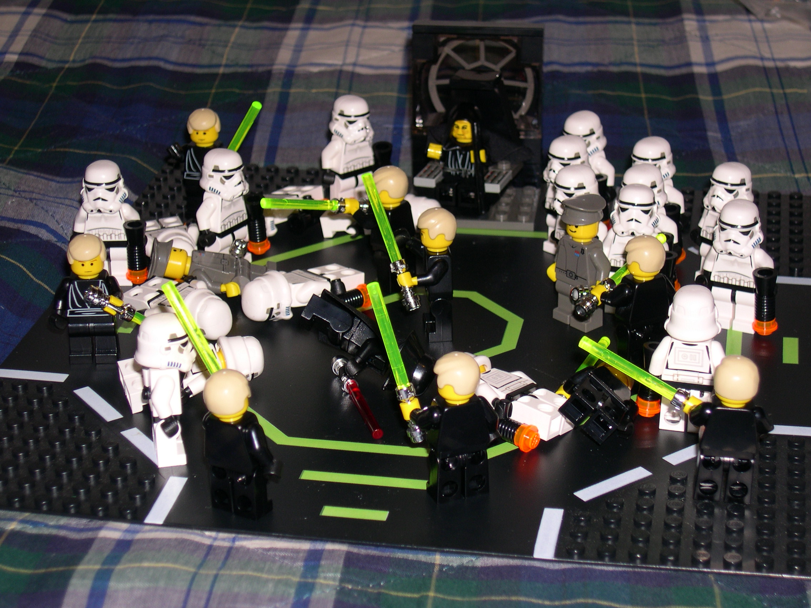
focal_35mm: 77
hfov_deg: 25.3
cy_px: 304
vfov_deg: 19.1
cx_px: 406
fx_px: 1804
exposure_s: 1/60
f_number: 4
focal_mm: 16.3
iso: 100
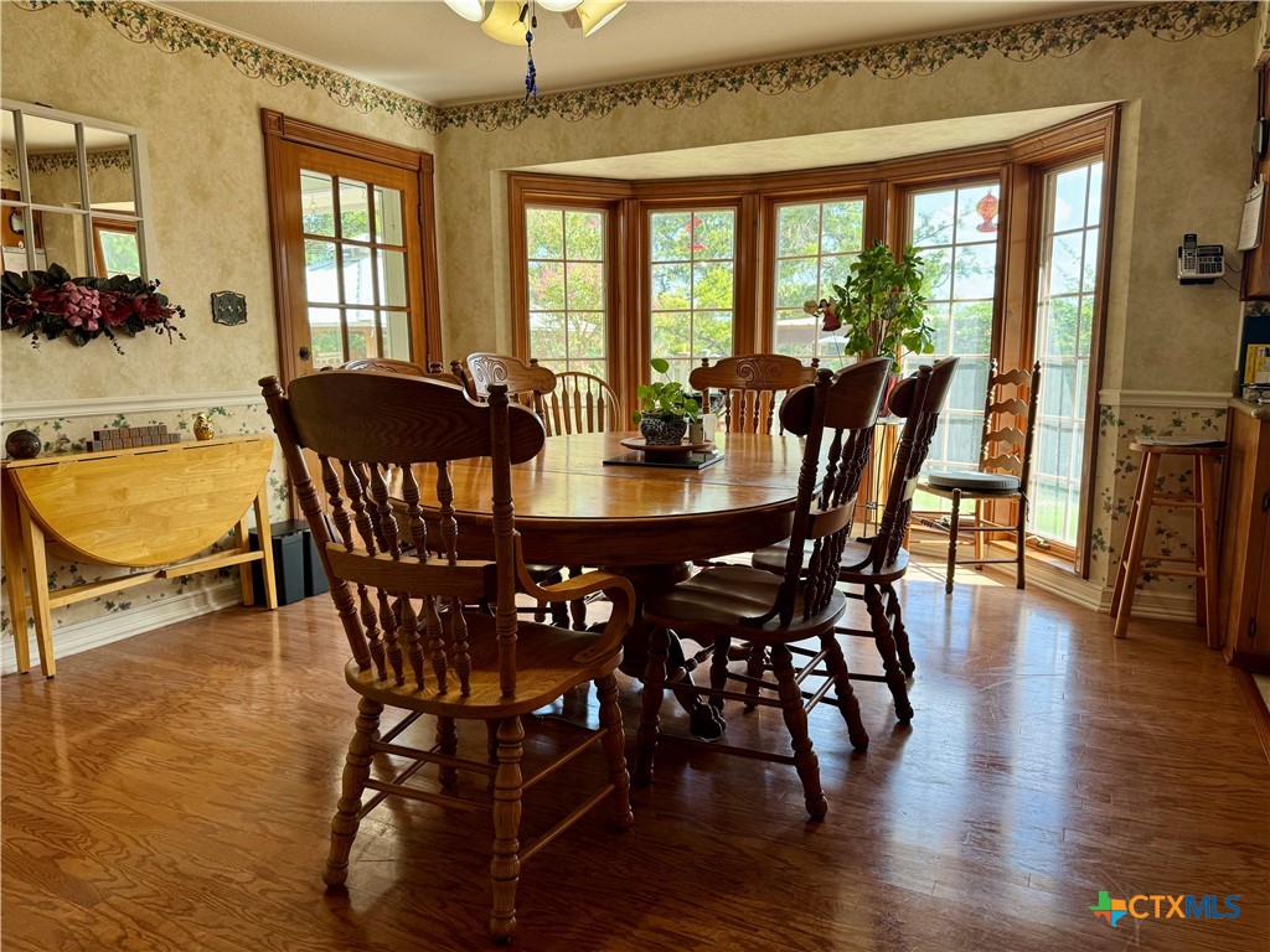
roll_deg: +0.5
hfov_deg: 71.6
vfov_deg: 56.8
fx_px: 881
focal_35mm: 24
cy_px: 476
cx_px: 635
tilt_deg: -9.3
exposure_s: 1/120
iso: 80
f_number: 1.78
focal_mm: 6.76
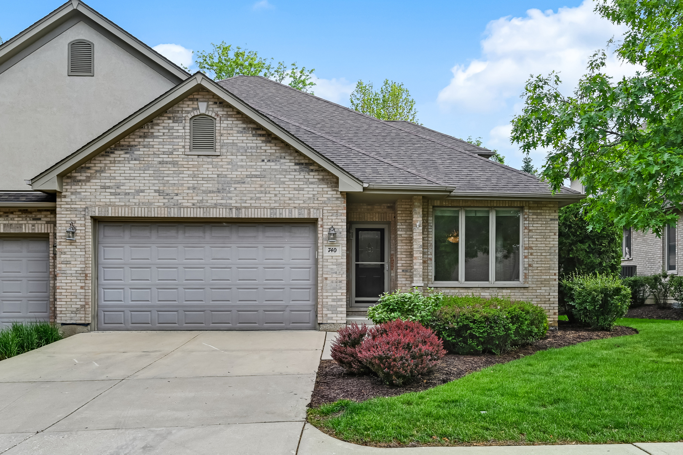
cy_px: 228
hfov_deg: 71.5
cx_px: 342
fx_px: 474
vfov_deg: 51.3
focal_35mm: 25
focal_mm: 25
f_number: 8
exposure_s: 1/250
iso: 250
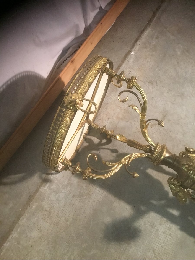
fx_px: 233
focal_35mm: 31
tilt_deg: -69.6
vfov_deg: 58.4
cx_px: 98
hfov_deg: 45.4
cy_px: 130
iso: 250
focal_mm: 3.3
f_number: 2.4
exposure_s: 1/25
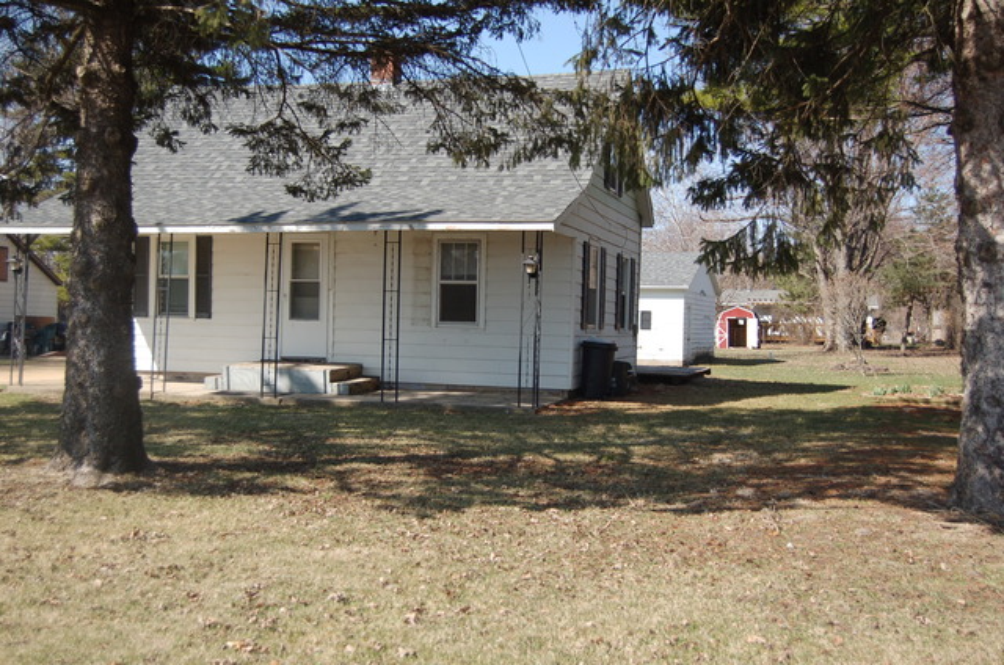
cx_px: 502
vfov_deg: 34.1
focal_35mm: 39
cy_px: 332
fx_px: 1085
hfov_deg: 49.6
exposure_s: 1/800
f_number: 4.2
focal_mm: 26
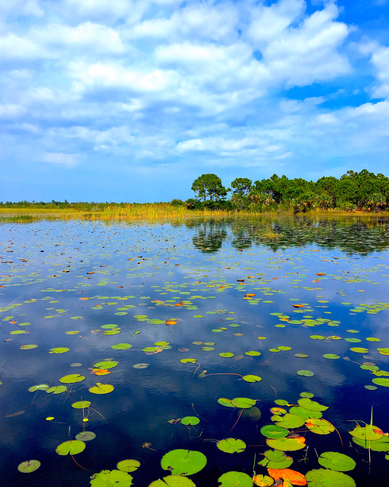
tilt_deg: -2.1
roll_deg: +1.1
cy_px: 231
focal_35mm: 31
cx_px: 196
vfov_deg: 57.2
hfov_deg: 47.1
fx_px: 446
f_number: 2.2
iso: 25
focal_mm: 4.15
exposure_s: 1/1972
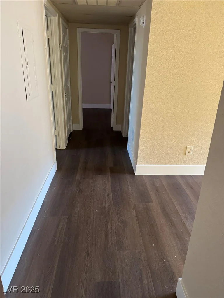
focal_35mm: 24
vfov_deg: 71.6
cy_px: 149
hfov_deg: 56.8
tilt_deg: -19.9
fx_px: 207
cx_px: 112
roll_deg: -2.9
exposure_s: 1/60
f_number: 1.78
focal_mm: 6.76
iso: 500
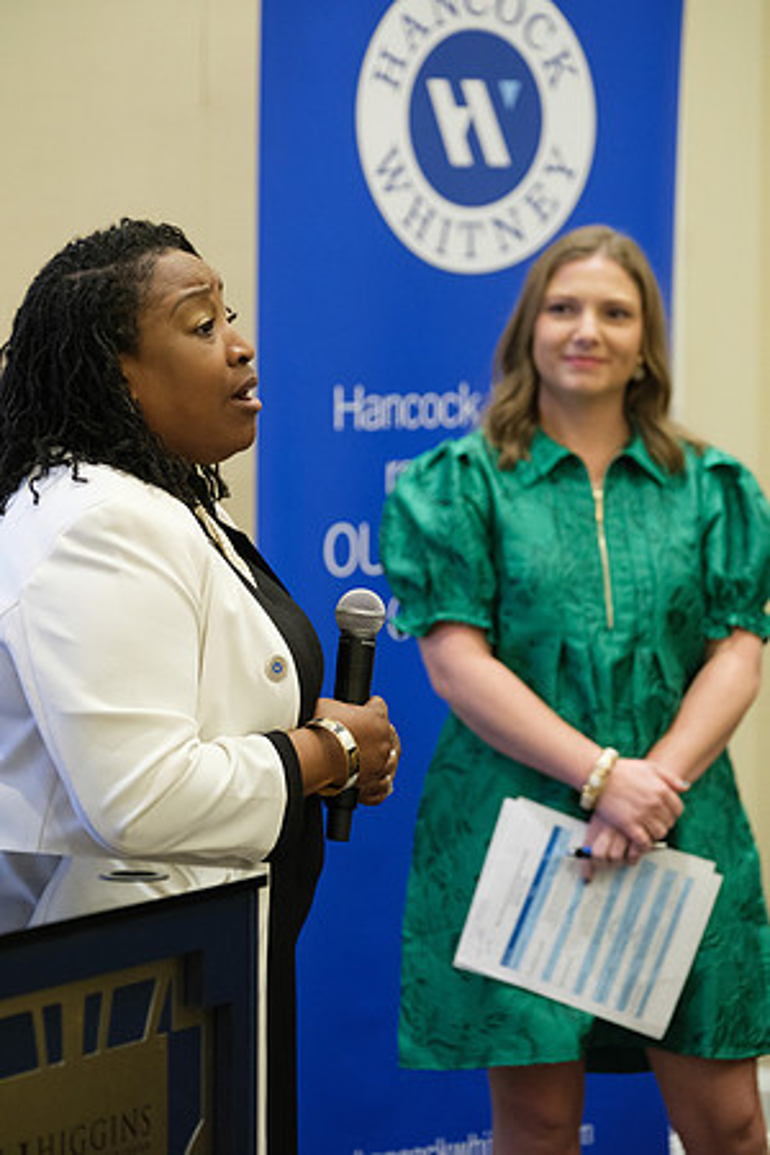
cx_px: 385
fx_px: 4363
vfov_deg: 15.1
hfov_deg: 10.1
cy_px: 578
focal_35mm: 136
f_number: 2.8
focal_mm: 90.6
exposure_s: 1/160
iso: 3200
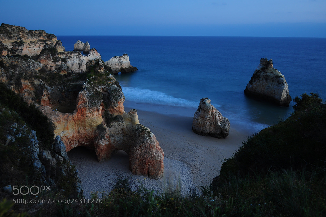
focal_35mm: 33
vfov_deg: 39.9
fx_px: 298
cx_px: 163
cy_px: 108
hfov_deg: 57.3
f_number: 20
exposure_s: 6
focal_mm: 22
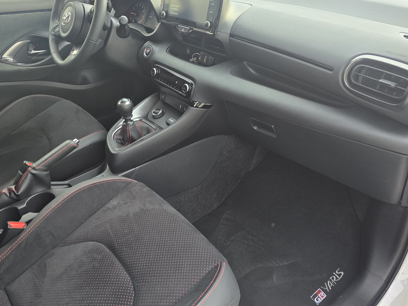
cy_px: 138
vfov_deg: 49.7
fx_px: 330
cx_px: 163
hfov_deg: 62.9
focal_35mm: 28
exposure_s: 1/180
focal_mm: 6.3
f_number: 1.7
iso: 160
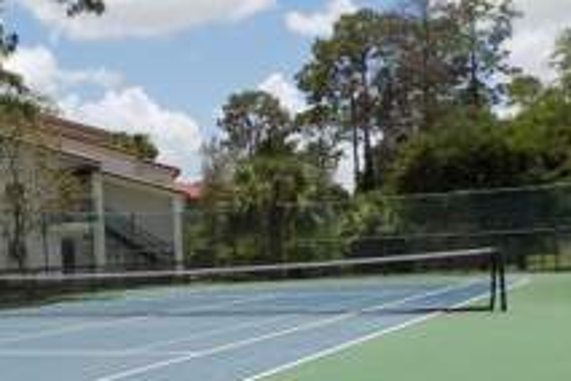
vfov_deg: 24.9
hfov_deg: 34.5
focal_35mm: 54
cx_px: 40
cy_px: 266
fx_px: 856
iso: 80
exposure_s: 1/1250
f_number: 3.1
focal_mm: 4
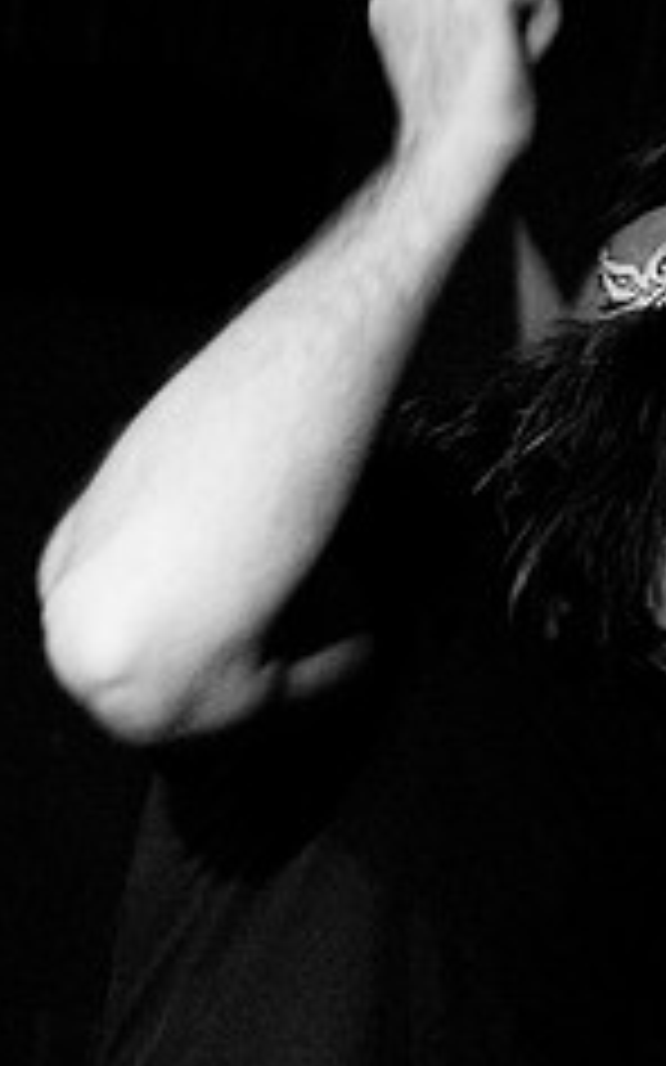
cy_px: 569
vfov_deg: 18.6
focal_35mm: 112
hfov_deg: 10.8
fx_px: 3255
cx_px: 1282
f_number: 2.2
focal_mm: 30
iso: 1000
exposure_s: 1/100
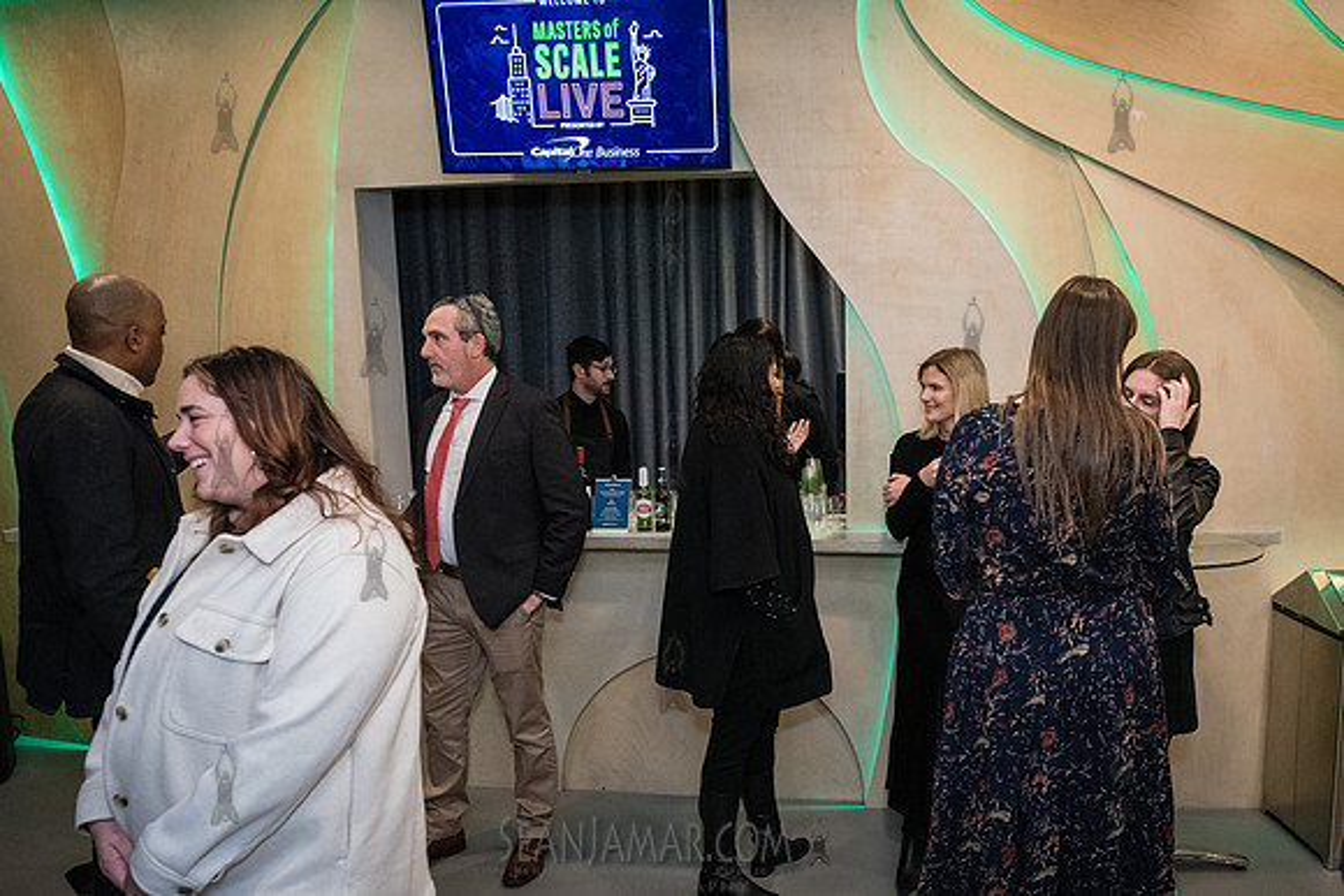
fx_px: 1062
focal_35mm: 28
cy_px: 524
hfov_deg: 64.2
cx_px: 790
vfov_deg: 45.6
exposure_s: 1/200
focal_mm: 24
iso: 6400
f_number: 4
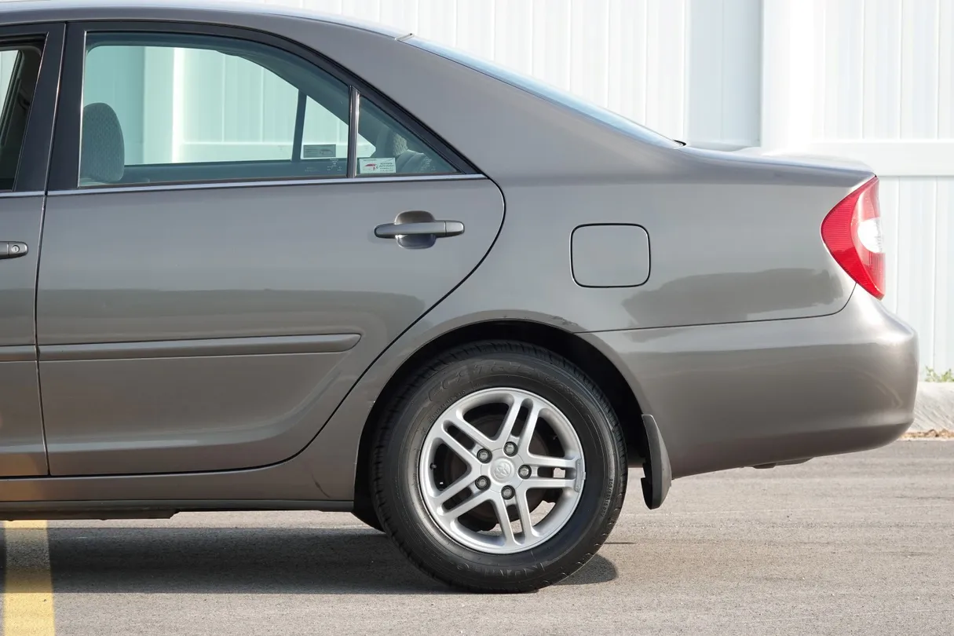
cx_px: 477
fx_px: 6068
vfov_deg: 6.0
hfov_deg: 9.0
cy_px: 318
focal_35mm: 229
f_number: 4
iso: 100
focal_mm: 83.9
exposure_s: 1/320
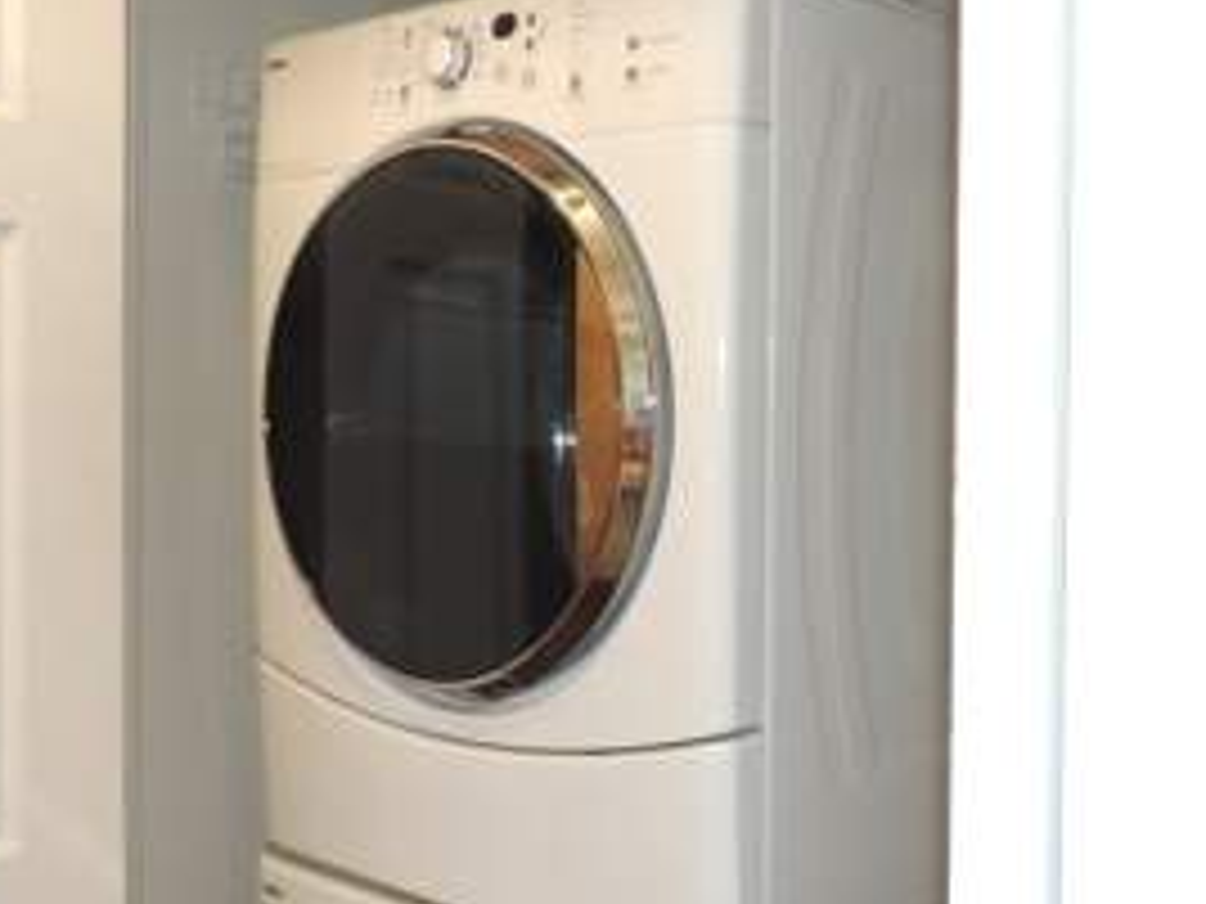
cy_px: 427
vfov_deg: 33.6
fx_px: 1498
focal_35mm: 43
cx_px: 729
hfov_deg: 43.6
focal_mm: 4.3
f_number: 3
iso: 200
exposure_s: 1/30
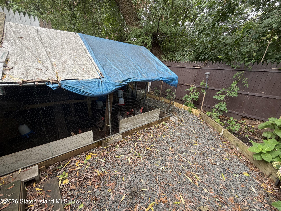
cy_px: 106
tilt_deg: -19.6
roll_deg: -2.6
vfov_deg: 85.7
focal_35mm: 14
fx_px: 114
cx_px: 140
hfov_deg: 102.1
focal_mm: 2.22
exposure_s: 1/121
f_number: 2.2
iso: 64
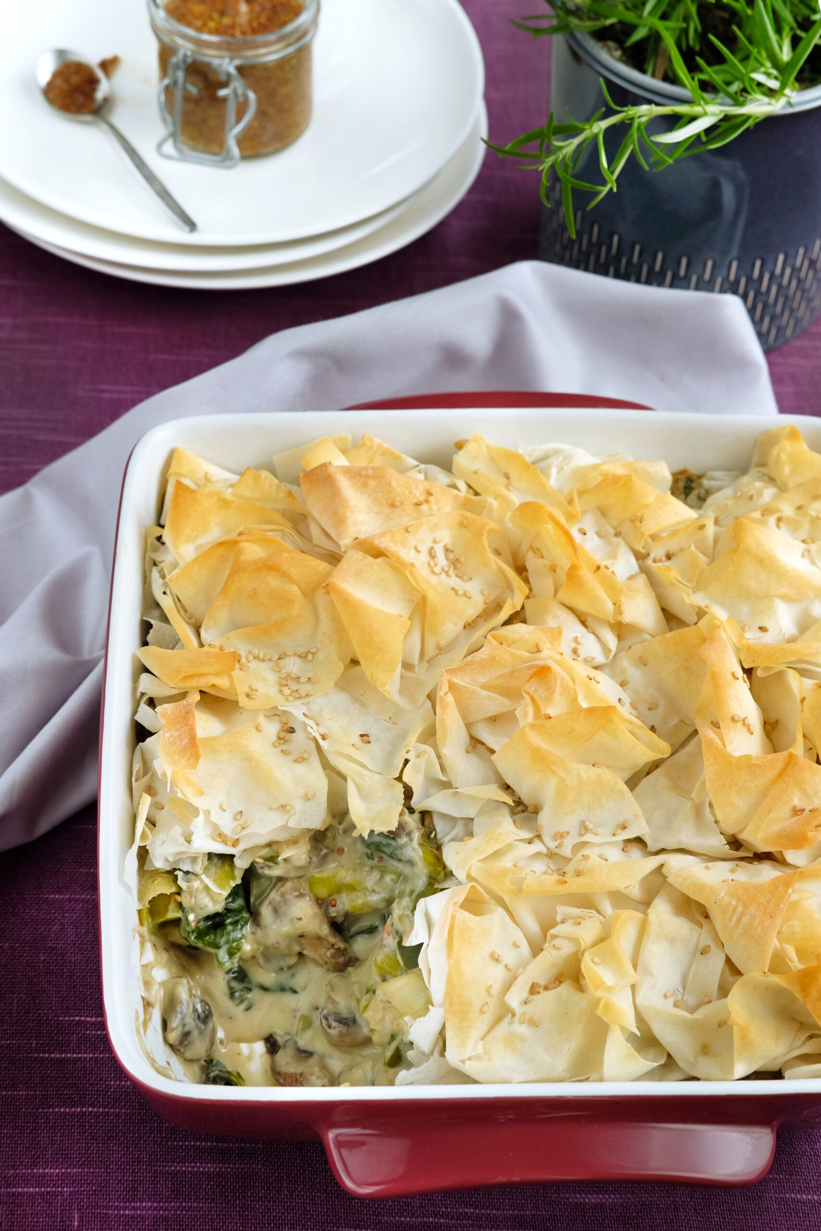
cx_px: 410
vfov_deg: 37.5
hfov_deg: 25.5
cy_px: 616
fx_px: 1813
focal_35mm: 53
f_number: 6.4
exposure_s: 1/30
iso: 200
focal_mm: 35
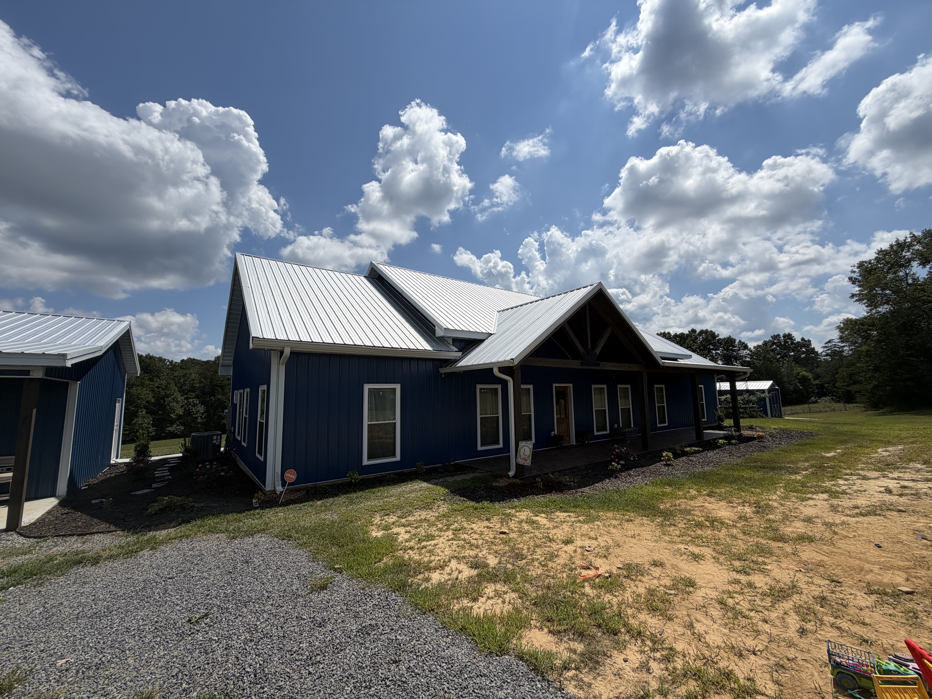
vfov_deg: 85.7
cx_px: 466
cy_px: 350
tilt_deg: +6.4
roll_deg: +1.0
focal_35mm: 14
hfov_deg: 102.1
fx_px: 377
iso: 20
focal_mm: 2.22
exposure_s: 1/2320
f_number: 2.2
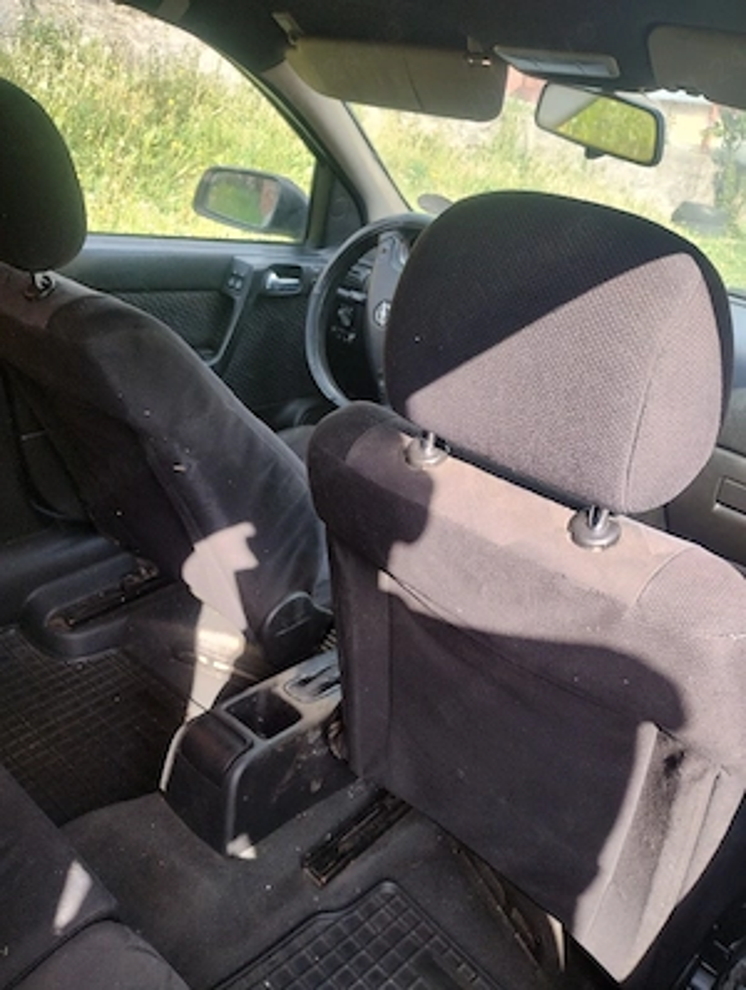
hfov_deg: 49.9
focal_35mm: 28
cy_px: 495
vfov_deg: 63.4
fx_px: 802
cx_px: 373
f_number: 1.8
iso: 126
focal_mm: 4.27
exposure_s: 1/100
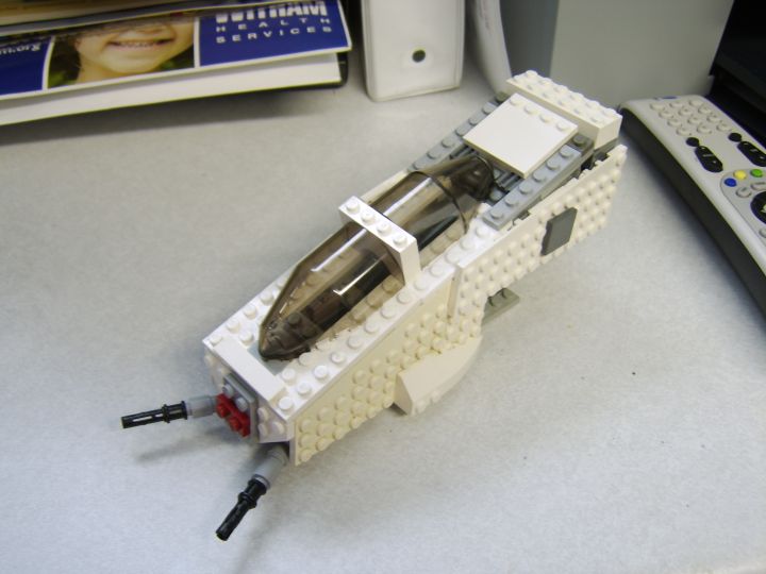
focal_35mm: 31
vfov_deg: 45.4
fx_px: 686
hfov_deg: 58.4
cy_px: 287
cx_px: 383
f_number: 2.7
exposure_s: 1/13
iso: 71
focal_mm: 8.13
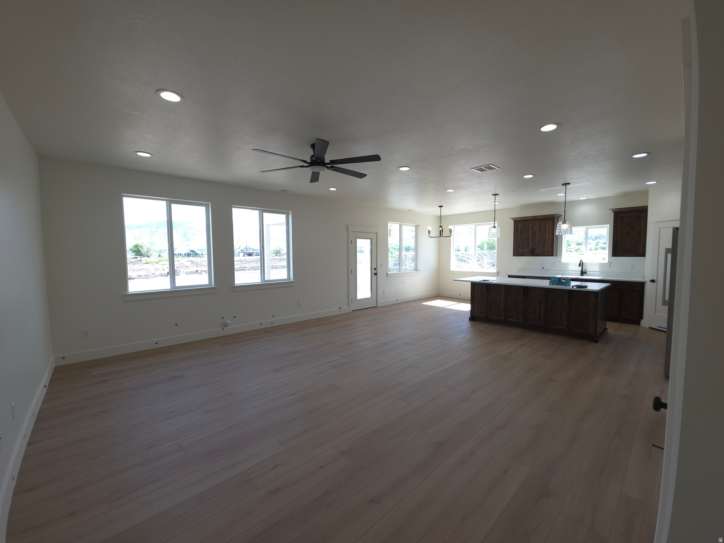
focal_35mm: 13
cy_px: 272
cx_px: 362
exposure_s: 1/120
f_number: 1.9
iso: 40
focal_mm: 2.2
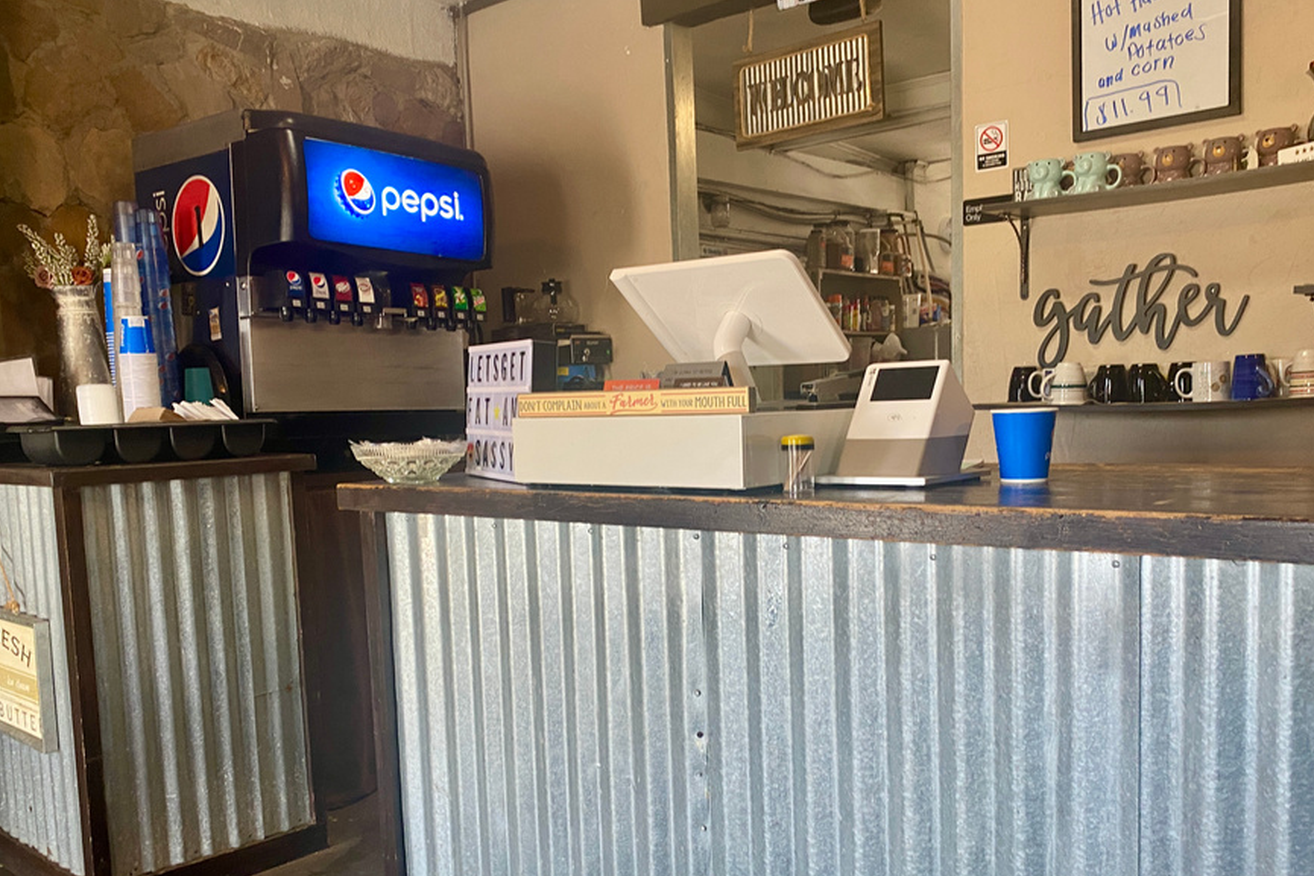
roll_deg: +0.9
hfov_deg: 58.6
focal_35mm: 32
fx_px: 1168
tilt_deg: -6.9
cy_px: 531
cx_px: 715
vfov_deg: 40.9
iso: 100
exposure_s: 1/60
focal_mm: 4.25
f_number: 1.8
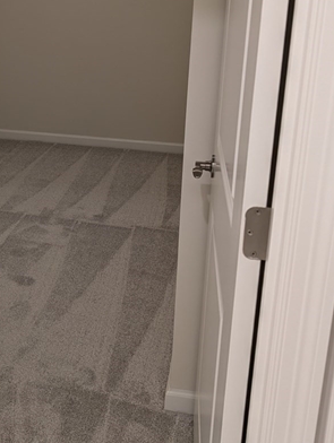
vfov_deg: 40.0
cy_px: 155
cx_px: 75
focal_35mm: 47
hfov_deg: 30.3
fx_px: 603
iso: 241
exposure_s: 1/120
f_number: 1.68
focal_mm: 6.9
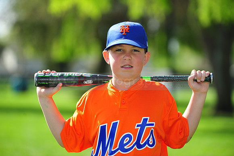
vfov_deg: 6.9
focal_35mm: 200
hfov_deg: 10.3
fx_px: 1299
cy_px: 78
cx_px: 117
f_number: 4.5
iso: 200
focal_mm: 200
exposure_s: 1/640
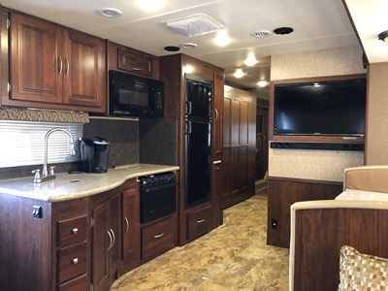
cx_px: 194
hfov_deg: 63.4
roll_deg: +0.0
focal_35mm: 28
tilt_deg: -0.1
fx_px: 314
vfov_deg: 49.7
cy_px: 146
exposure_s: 1/7
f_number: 1.8
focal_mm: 4
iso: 80
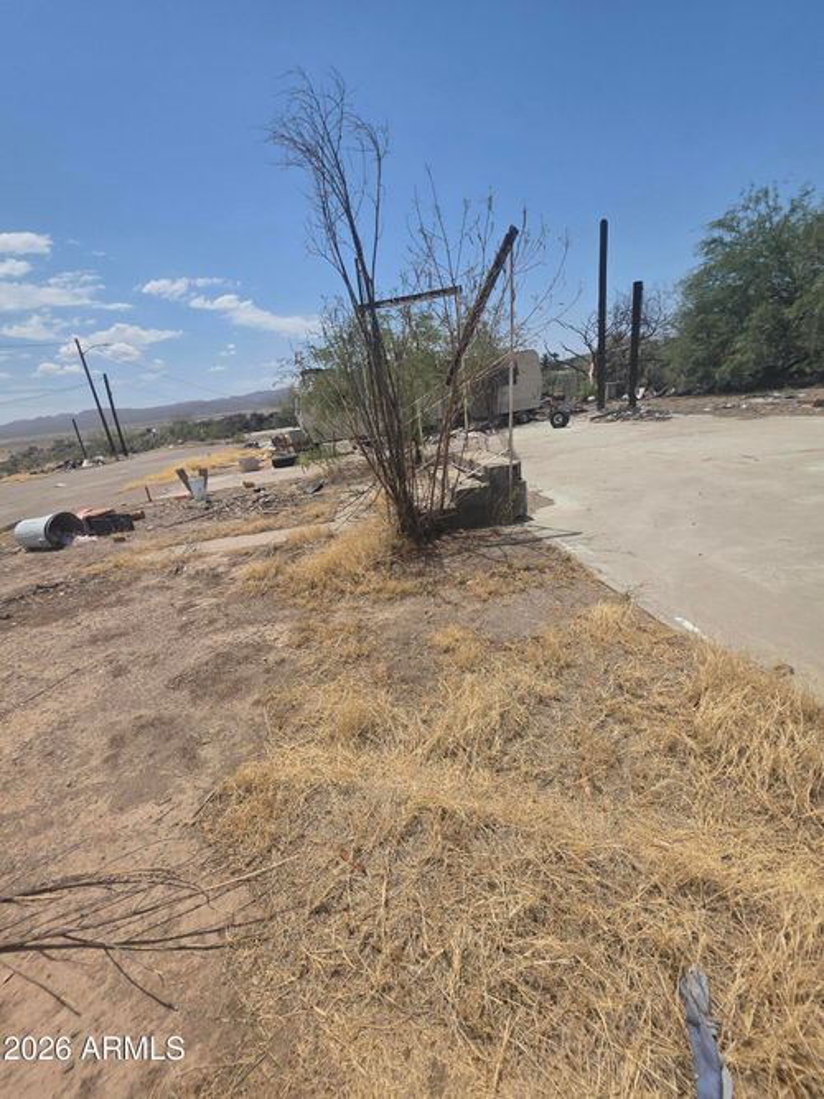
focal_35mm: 13
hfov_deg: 89.9
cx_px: 412
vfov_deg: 106.2
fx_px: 413
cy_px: 550
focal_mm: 2.2
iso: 40
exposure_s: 1/3390
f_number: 1.9
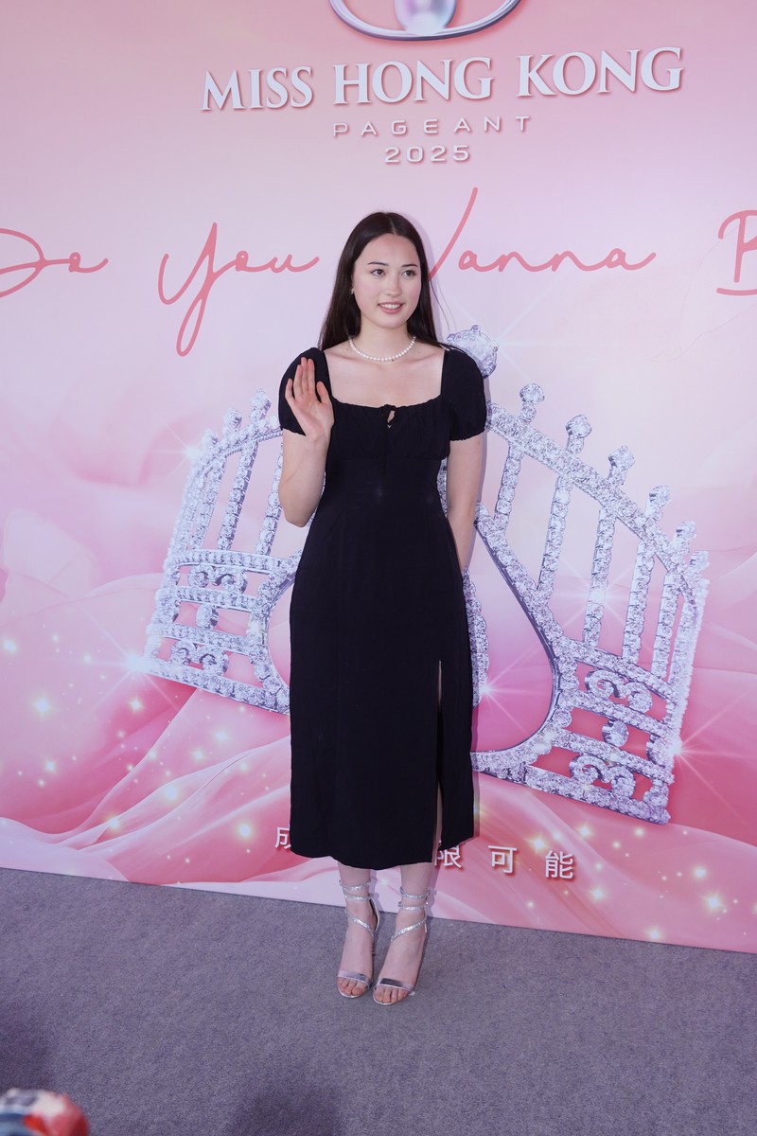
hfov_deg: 35.1
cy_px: 568
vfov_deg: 50.7
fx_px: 1198
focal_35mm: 38
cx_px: 378
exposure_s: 1/250
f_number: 8
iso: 800
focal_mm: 38
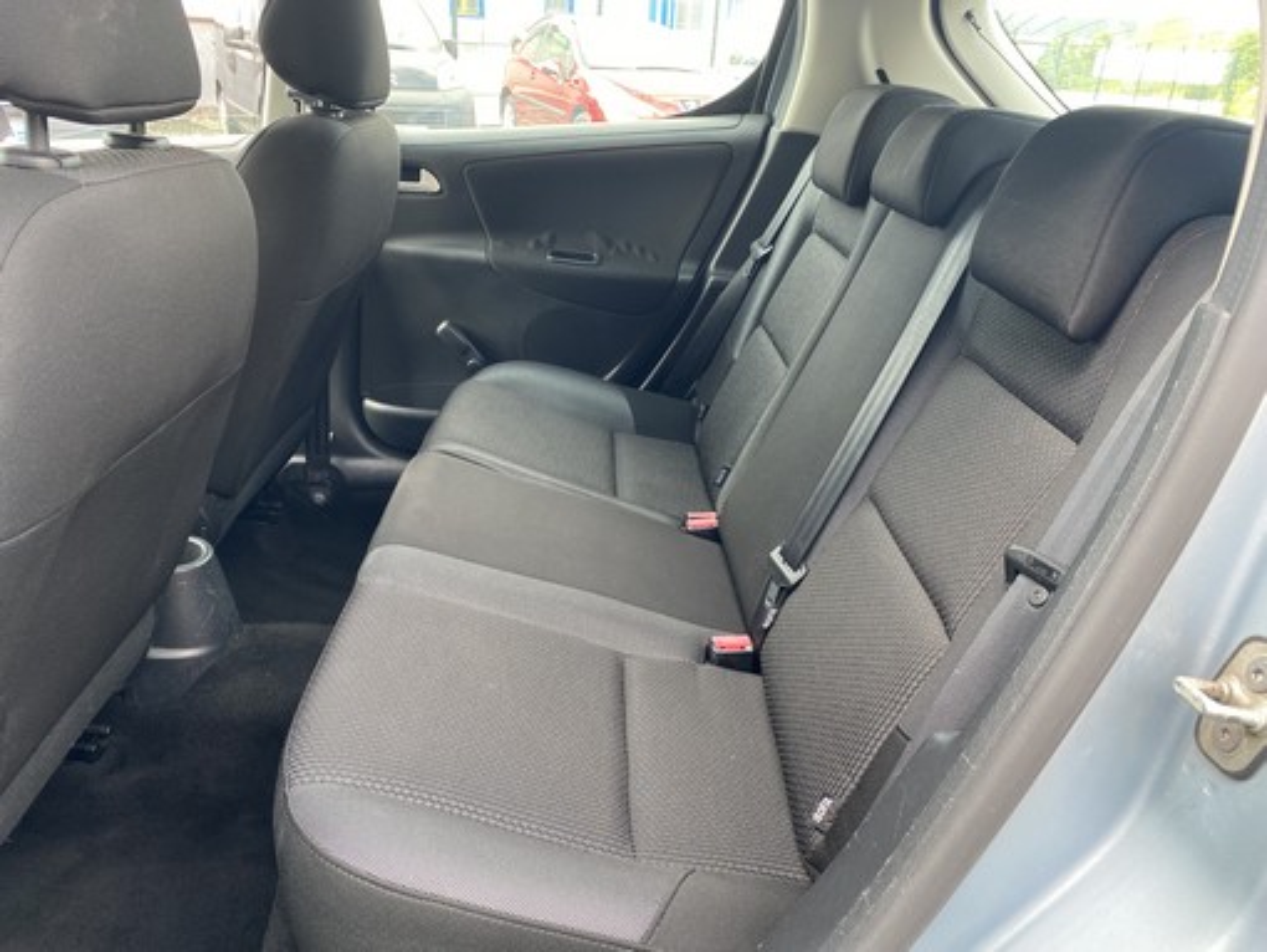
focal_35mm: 26
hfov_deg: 67.3
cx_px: 634
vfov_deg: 53.1
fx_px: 952
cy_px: 476
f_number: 1.8
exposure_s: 1/115
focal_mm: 4.25
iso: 125
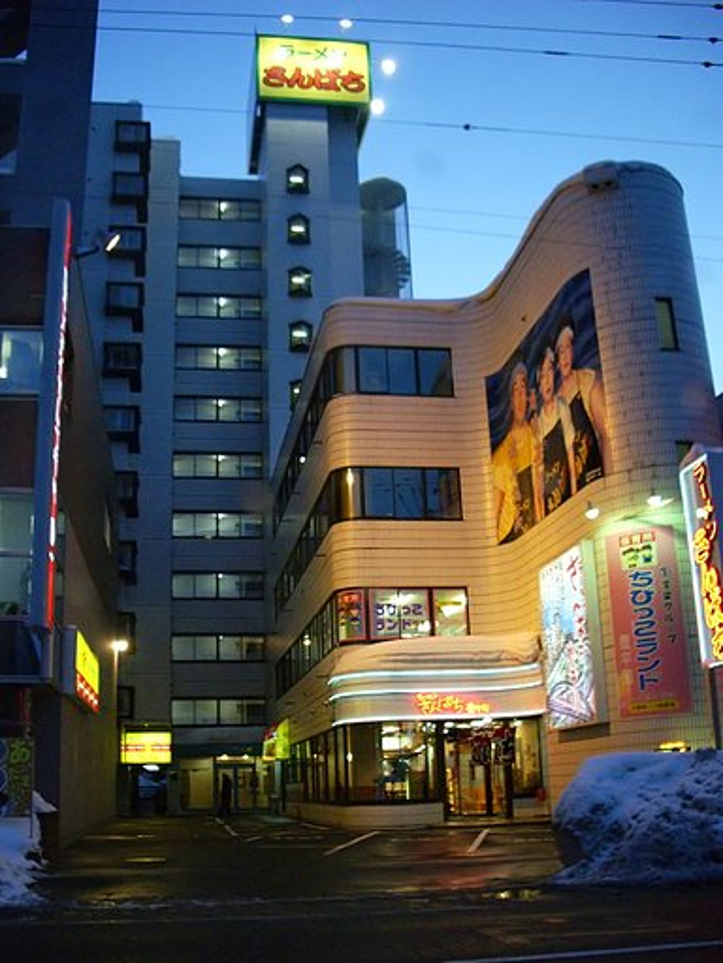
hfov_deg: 40.7
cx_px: 362
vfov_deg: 52.6
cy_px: 482
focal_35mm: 35
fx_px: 975
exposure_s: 1/25
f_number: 2.6
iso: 320
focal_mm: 5.8
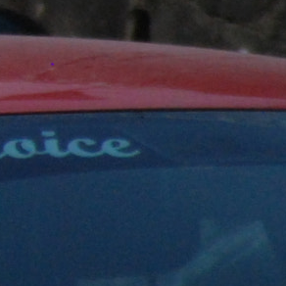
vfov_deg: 1.0
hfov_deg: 1.0
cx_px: -618
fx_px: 16713
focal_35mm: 1788
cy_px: -8
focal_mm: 200
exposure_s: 1/2000
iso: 1000
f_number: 5.6
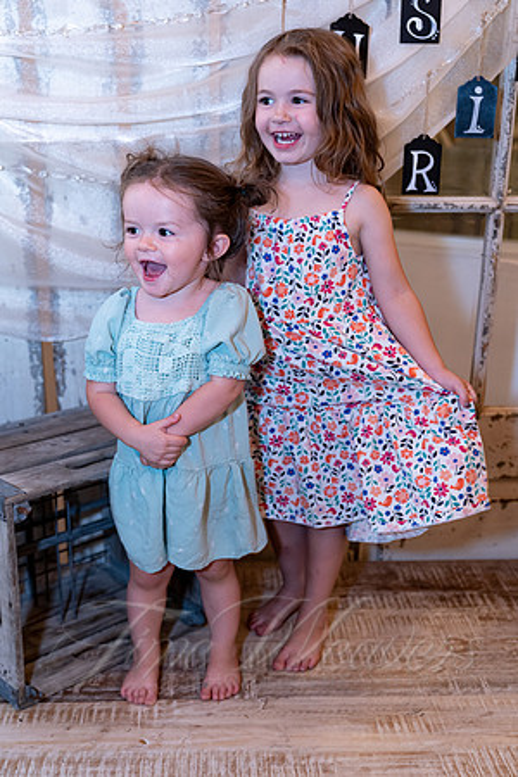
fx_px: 928
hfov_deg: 31.2
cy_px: 388
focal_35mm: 43
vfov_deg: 45.4
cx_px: 259
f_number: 2.8
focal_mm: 43
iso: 2000
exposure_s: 1/100
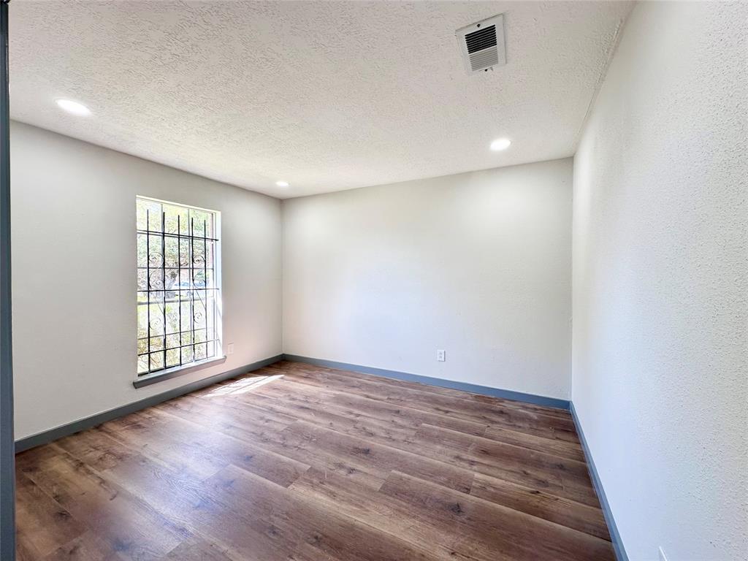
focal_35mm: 14
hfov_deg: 102.1
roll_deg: -0.3
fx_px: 303
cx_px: 374
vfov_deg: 85.7
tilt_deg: -1.3
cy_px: 280
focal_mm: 2.22
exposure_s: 1/99
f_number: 2.2
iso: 50
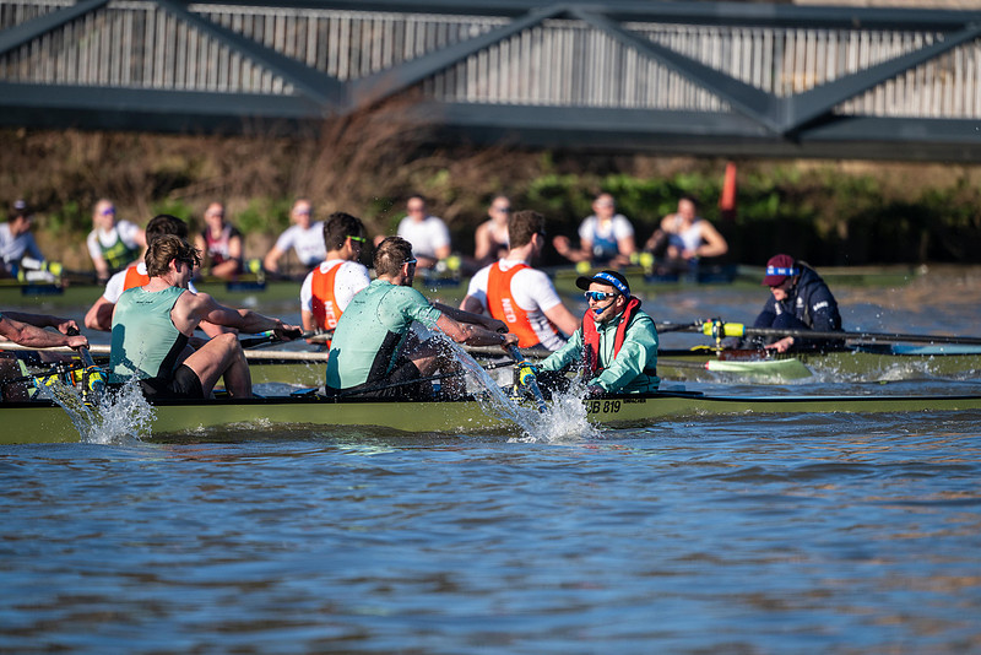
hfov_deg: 3.7
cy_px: 328
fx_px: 15265
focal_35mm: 560
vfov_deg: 2.5
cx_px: 490
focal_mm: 560
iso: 360
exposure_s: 1/1250
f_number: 5.6
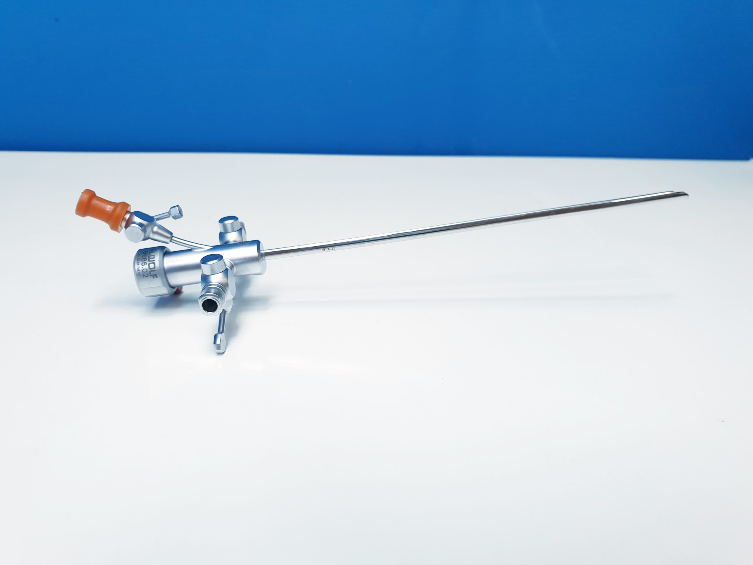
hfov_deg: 67.3
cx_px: 376
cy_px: 282
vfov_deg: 53.1
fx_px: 566
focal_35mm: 26
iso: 80
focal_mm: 4.3
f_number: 2.4
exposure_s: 1/50
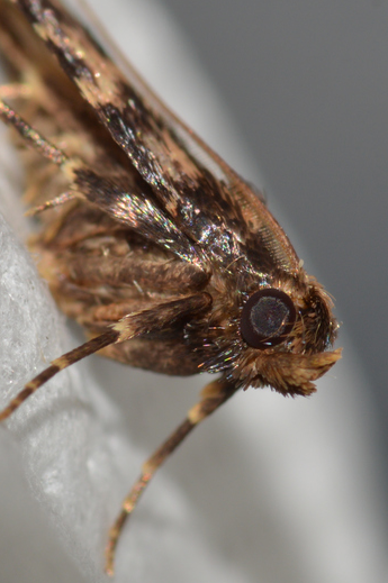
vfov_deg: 11.1
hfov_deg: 7.4
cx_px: 153
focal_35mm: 185
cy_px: 239
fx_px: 2997
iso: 100
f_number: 25
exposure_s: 1/200
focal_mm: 100
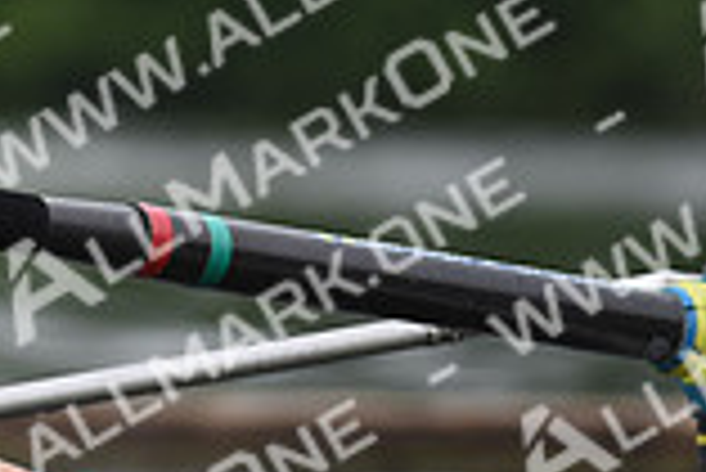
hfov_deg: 1.9
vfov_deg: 1.2
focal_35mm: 1106
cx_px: -427
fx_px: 21709
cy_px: -142
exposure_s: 1/1600
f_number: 4
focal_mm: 300
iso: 320
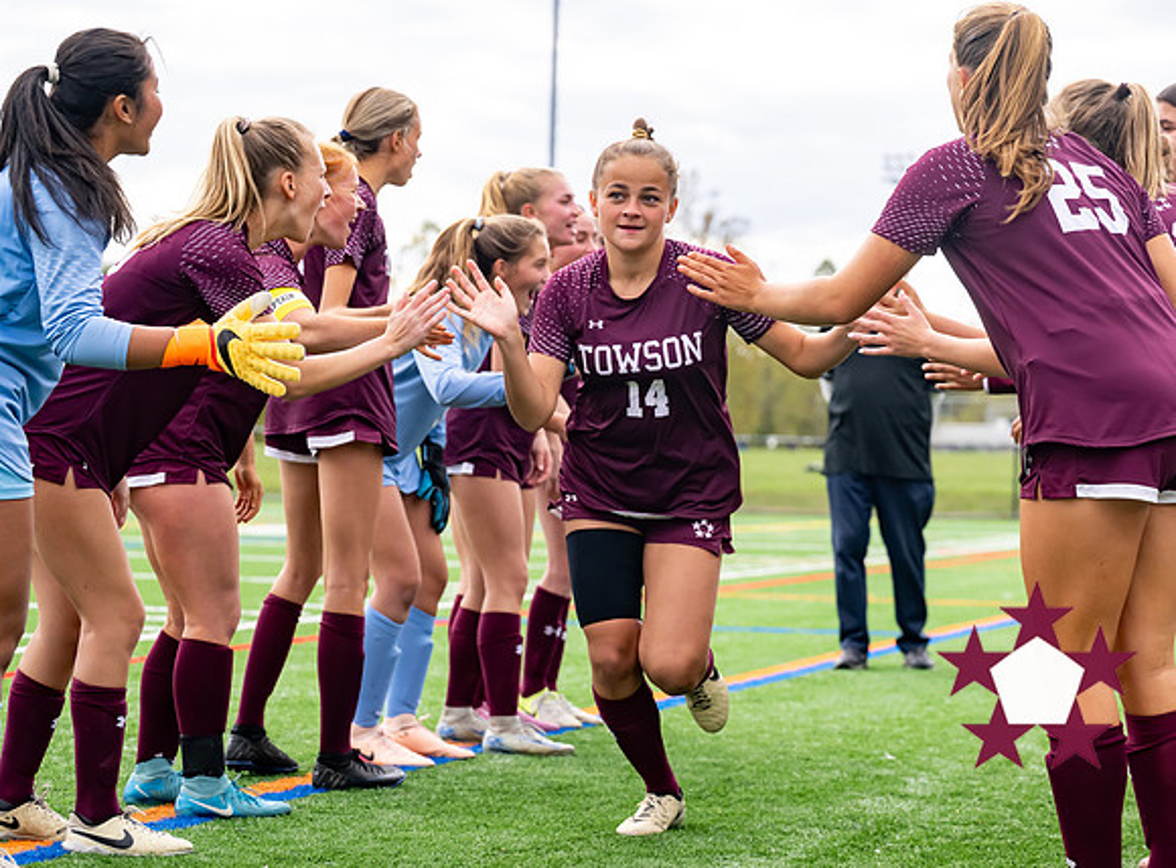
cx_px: 725
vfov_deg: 14.2
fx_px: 3478
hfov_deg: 19.2
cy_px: 305
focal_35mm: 103
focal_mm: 70
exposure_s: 1/2000
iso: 560
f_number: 3.5
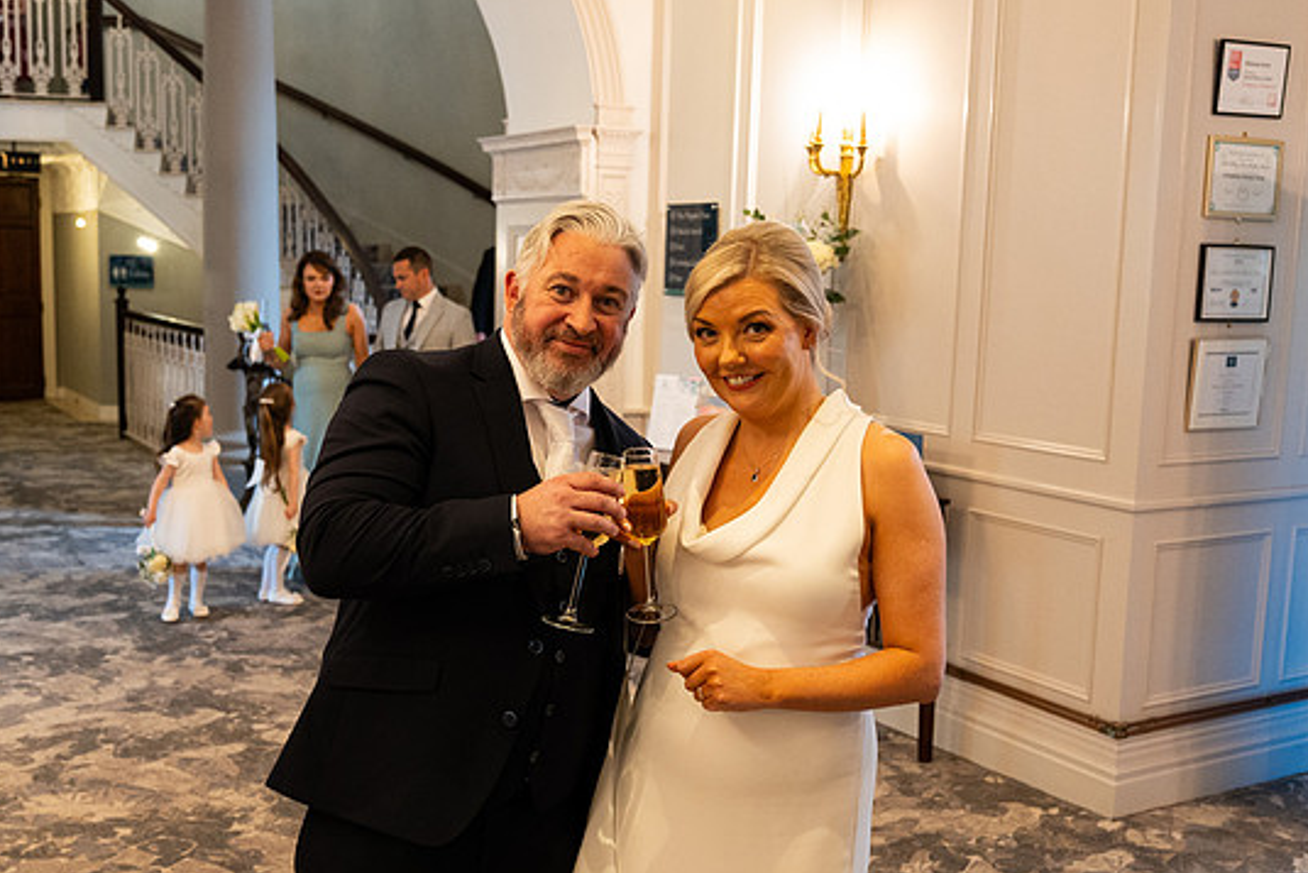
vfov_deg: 34.2
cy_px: 468
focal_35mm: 39
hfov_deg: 49.5
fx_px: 1417
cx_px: 611
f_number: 2.8
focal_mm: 24
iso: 2500
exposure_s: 1/160
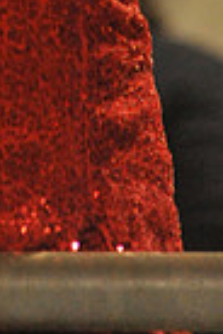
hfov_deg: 1.8
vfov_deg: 2.6
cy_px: -336
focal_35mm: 776
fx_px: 7210
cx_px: 32
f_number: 4
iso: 6400
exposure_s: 1/200
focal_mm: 185
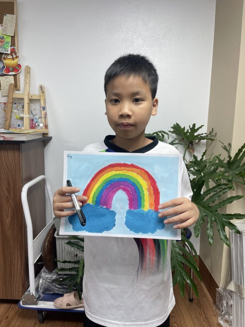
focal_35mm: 26
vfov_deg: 67.3
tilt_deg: -8.4
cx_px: 122
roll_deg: -1.5
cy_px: 164
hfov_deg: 53.1
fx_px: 245
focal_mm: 4.2
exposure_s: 1/100
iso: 64
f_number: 1.6
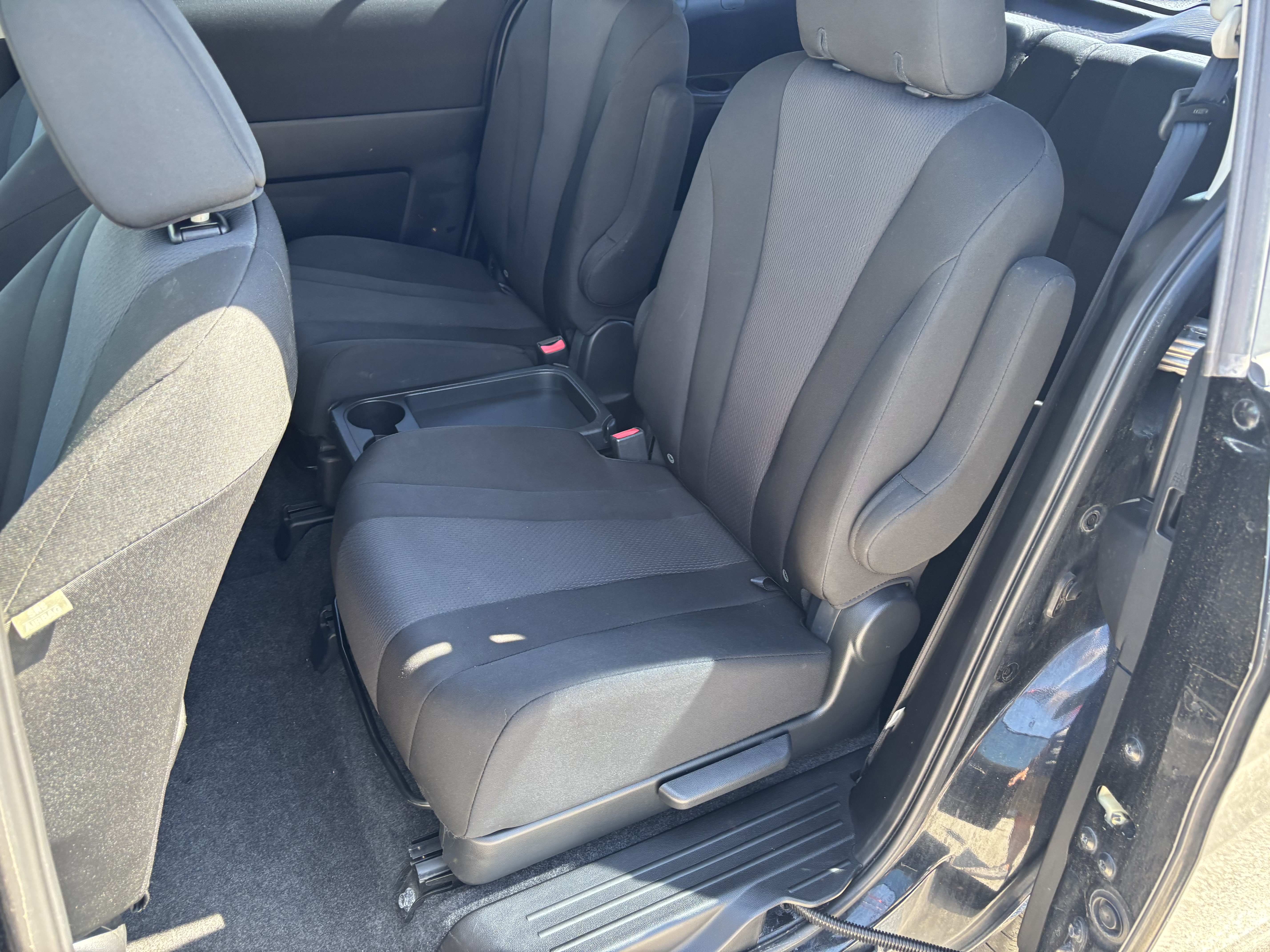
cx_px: 635
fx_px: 954
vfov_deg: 53.1
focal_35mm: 26
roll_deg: -2.6
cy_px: 476
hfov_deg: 67.3
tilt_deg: -31.6
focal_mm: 5.96
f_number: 1.6
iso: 125
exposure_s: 1/121
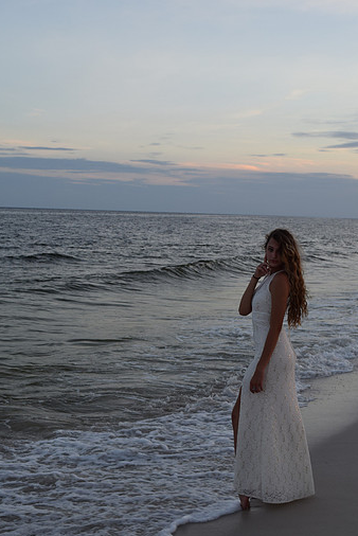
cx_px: 176
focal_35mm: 55
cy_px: 289
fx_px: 819
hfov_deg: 24.7
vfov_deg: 36.2
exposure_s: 1/160
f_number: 6.3
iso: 400
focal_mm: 32
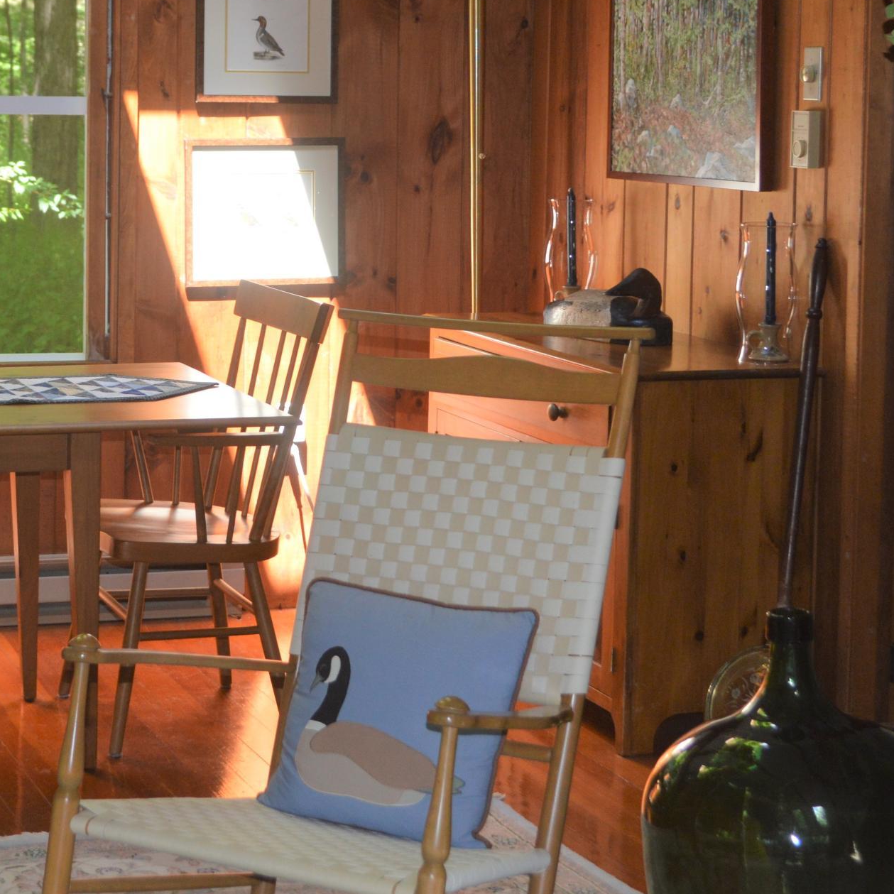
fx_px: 2484
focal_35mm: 85
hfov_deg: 20.3
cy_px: 300
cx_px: 290
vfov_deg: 20.3
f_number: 4.5
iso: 400
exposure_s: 1/100
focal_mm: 28
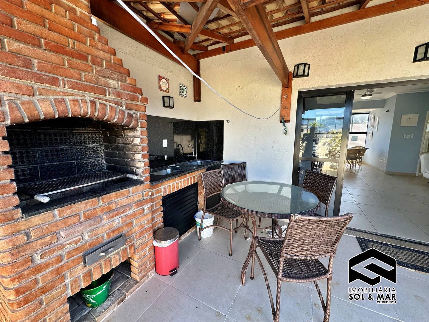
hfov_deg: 102.1
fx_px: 174
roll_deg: -0.4
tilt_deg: -8.5
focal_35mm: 14
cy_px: 161
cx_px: 214
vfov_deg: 85.7
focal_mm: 2.22
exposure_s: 1/99
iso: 40
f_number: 2.2
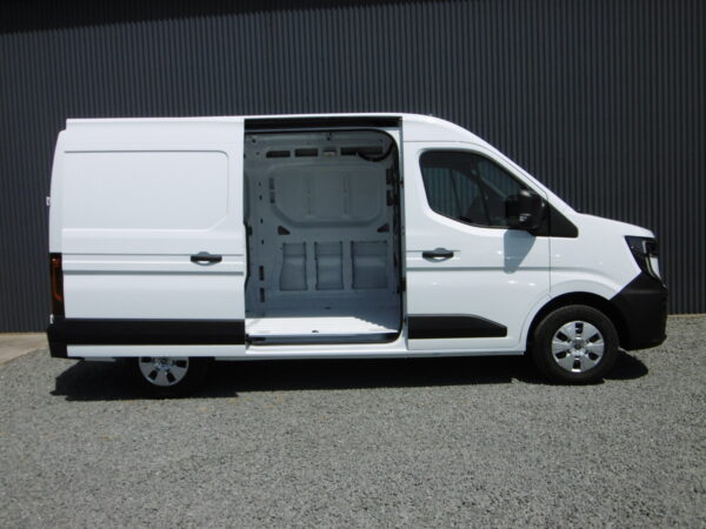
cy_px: 264
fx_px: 653
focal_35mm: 32
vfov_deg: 44.2
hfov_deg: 56.8
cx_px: 353
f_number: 8.8
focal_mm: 5.8
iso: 100
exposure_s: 1/400
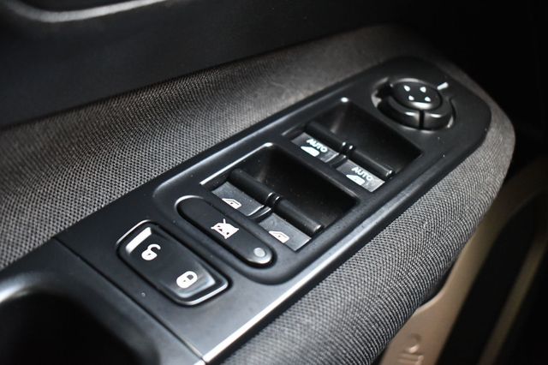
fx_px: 822
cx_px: 274
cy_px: 182
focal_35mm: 54
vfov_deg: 25.0
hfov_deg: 36.9
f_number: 4.8
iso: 4500
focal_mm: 36
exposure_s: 1/60
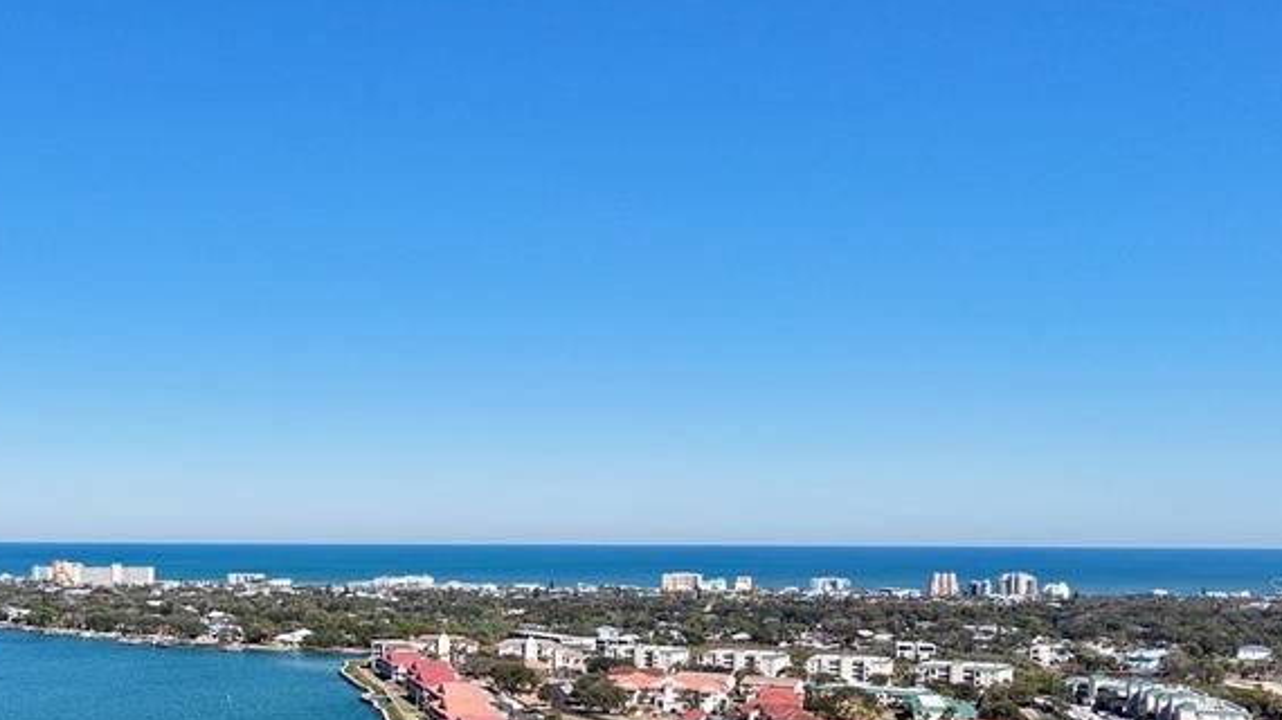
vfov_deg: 24.9
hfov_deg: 41.8
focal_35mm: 47
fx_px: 1597
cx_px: 254
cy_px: 587
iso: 120
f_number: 1.8
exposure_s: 1/4000
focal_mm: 8.67
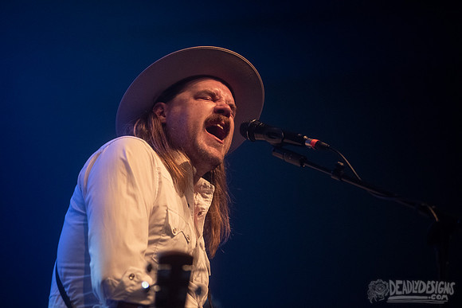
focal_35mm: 200
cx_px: 231
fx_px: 2567
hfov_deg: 10.3
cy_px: 154
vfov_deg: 6.9
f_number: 3.2
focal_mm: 200
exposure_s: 1/200
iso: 2500
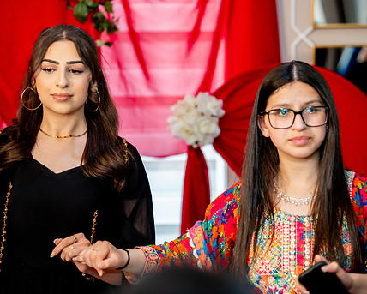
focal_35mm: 133
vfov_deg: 11.6
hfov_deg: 14.5
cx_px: 190
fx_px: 1446
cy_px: 118
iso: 800
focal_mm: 98
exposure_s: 1/200
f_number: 2
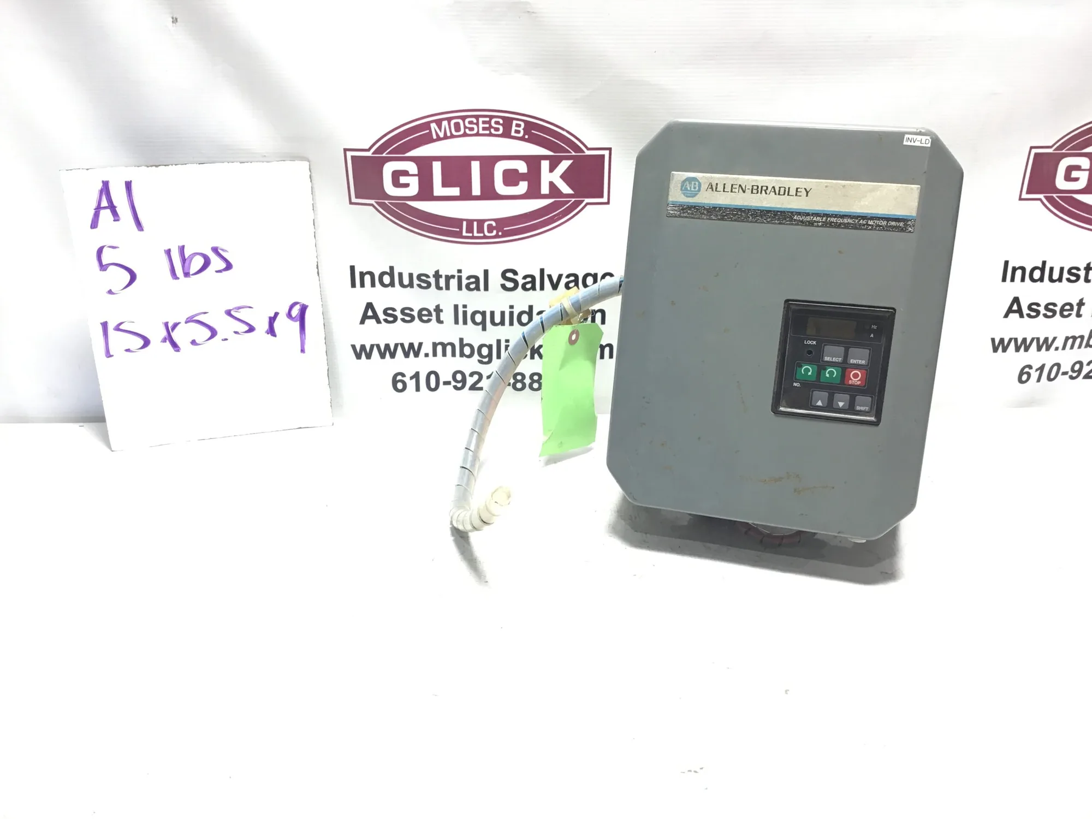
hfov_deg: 58.4
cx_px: 546
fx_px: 978
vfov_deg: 45.4
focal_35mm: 31
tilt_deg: -21.8
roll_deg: -0.4
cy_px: 410
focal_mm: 3.3
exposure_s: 1/40
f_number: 2.4
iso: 25
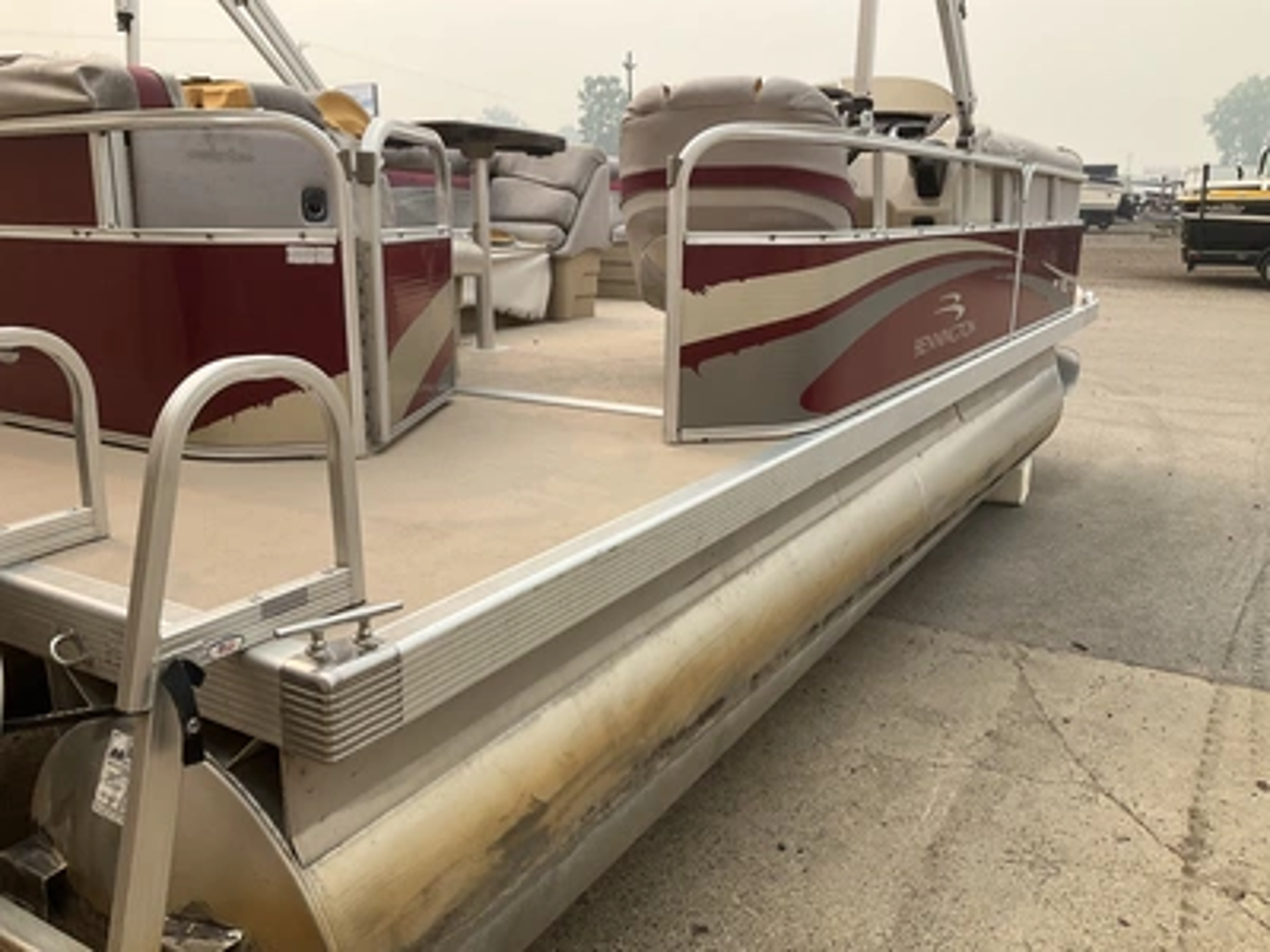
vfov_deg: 48.2
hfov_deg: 61.7
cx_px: 635
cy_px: 476
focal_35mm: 29
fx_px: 1064
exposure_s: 1/944
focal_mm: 3
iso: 25
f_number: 1.8
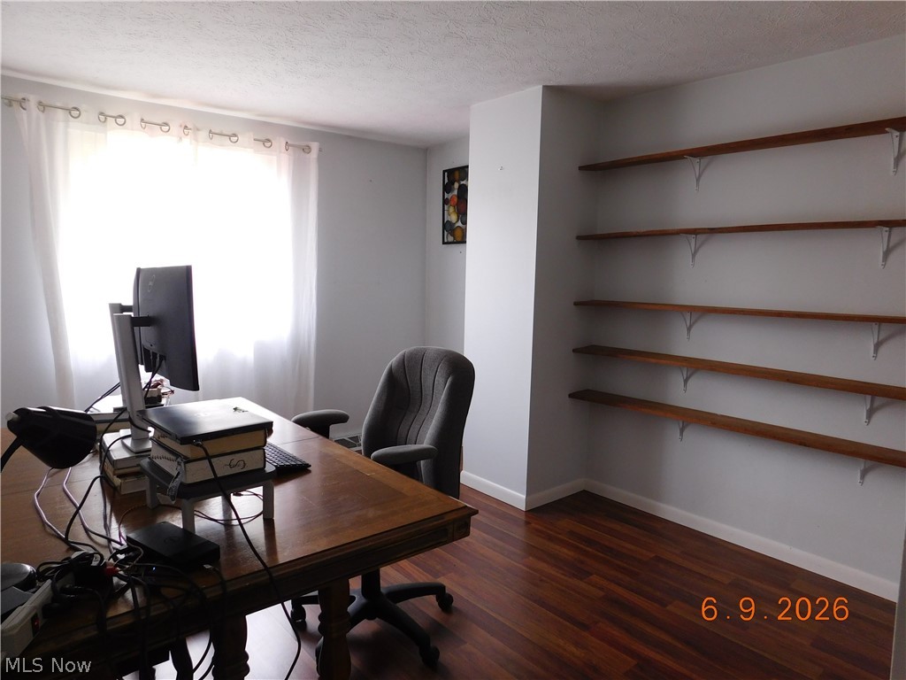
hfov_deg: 73.9
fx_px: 602
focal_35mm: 23
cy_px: 340
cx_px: 453
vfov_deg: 58.9
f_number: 3
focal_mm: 4
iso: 220
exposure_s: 1/30
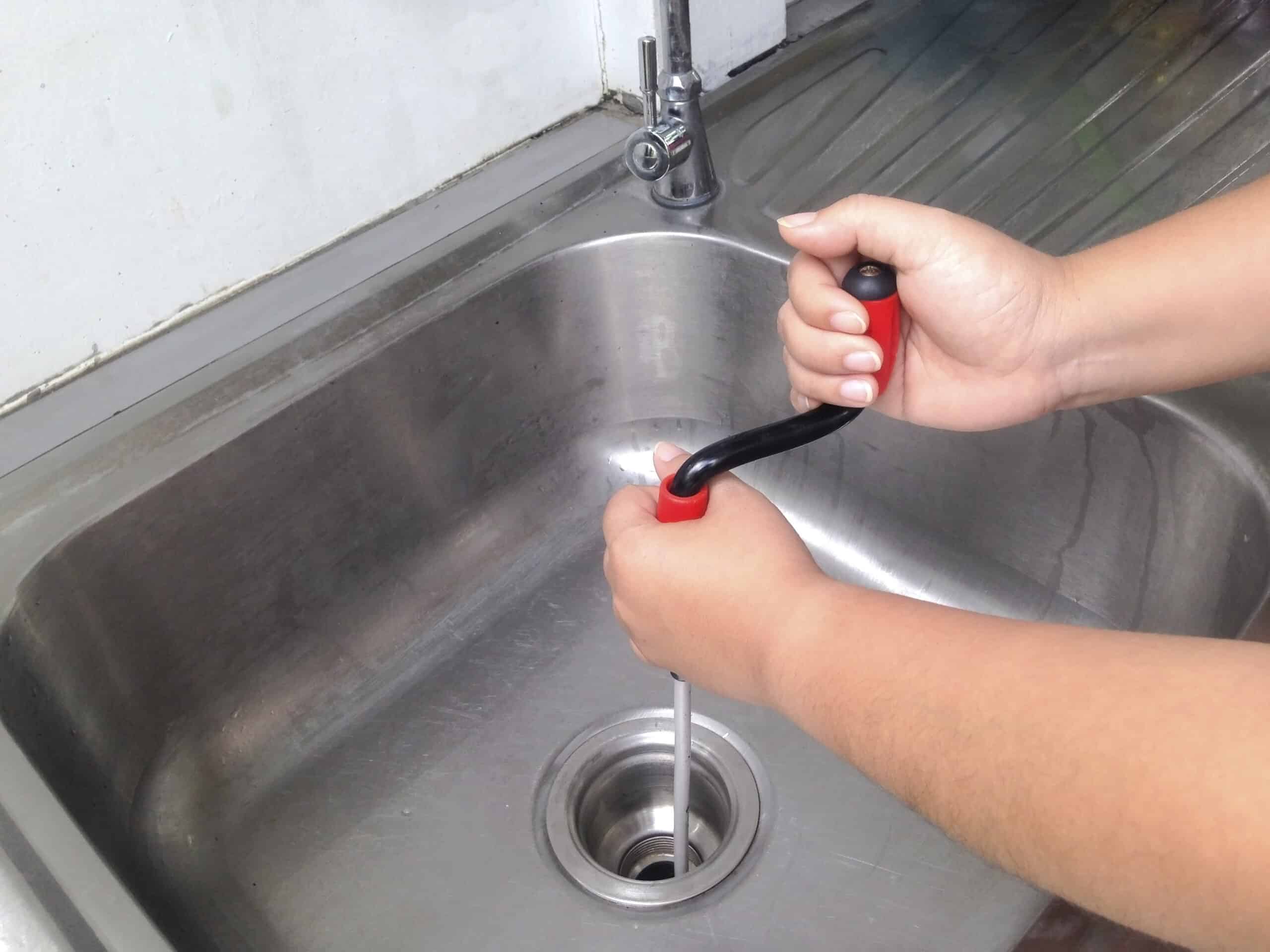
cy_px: 476
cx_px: 635
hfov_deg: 55.4
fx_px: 1211
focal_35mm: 33
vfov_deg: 42.9
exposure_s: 1/140
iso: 50
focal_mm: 4.12
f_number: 2.4
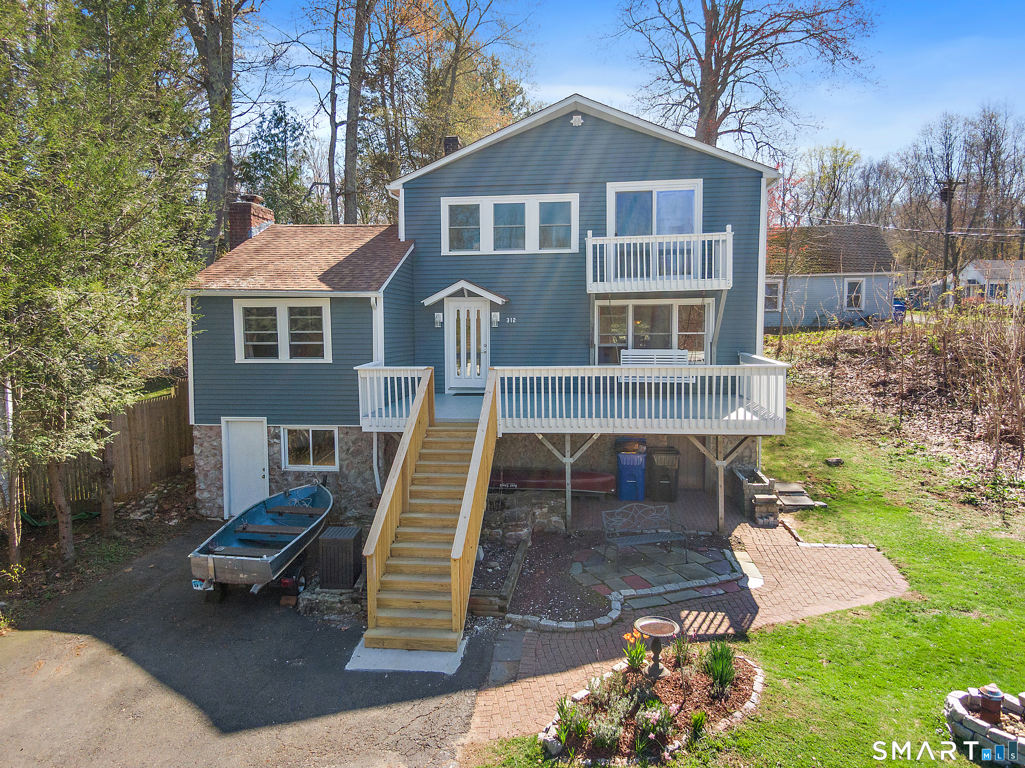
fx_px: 710
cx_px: 512
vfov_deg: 56.8
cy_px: 384
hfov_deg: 71.6
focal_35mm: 24
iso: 110
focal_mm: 4.39
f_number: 2.8
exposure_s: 1/800
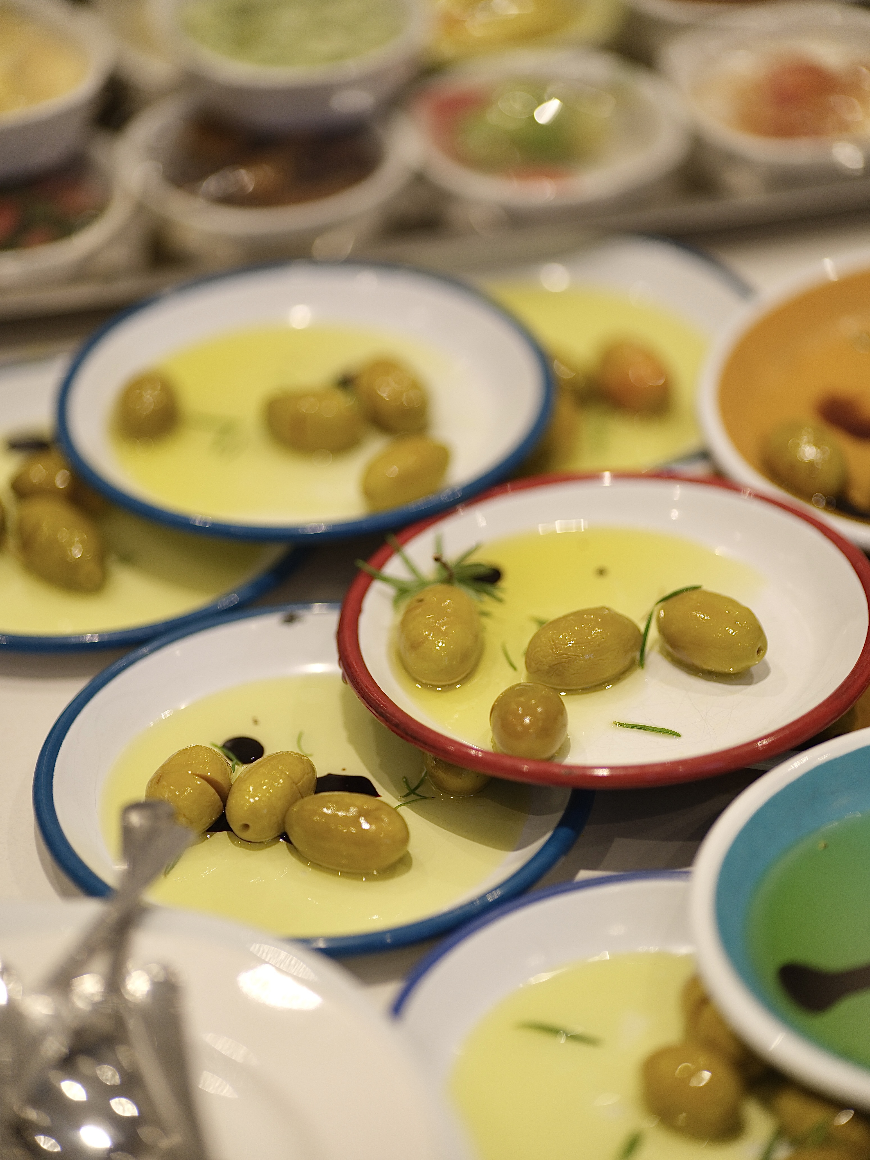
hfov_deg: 13.8
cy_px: 580
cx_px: 435
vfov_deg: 18.4
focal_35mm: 107
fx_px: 3586
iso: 800
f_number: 2
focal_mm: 135
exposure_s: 1/200
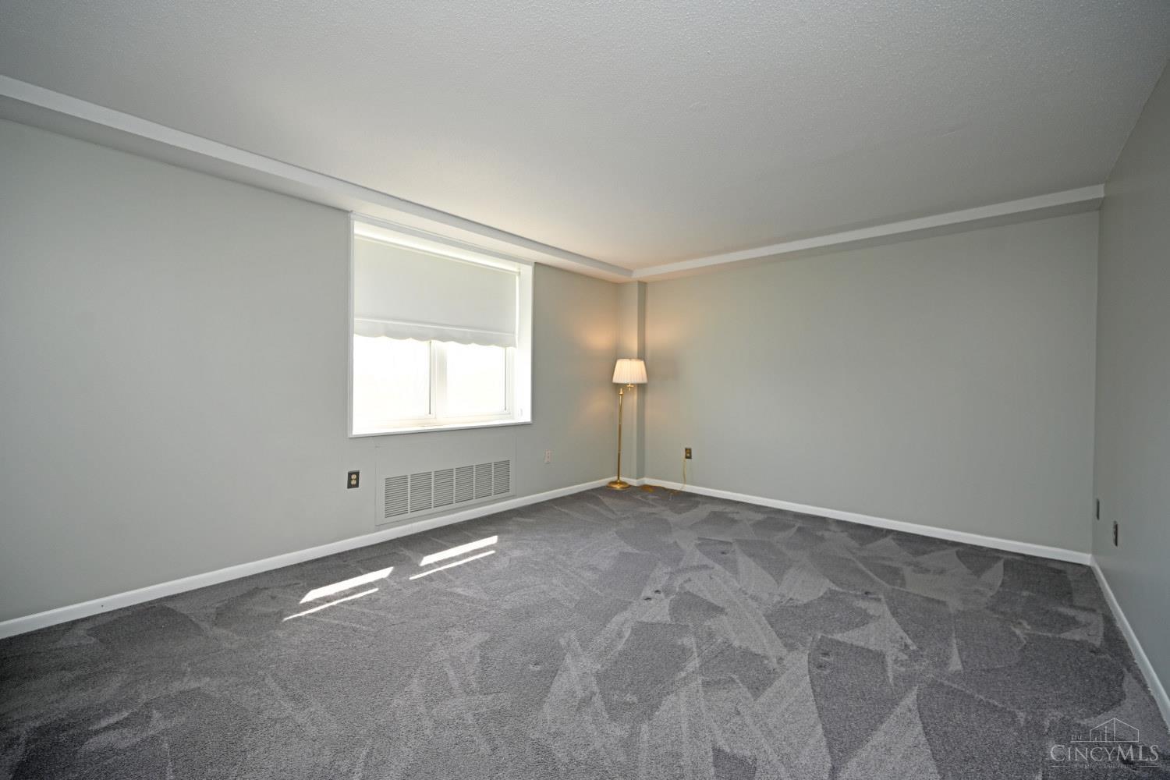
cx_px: 585
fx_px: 455
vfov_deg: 81.2
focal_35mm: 14
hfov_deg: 104.3
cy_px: 390
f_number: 4.5
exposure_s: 1/80
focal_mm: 14
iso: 200
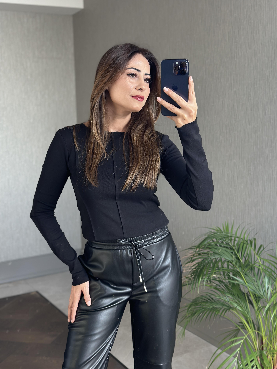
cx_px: 138
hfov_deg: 30.3
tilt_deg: -17.1
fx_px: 512
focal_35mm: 48
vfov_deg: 39.7
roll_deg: +2.7
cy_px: 184
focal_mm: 6.86
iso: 125
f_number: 1.78
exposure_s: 1/88
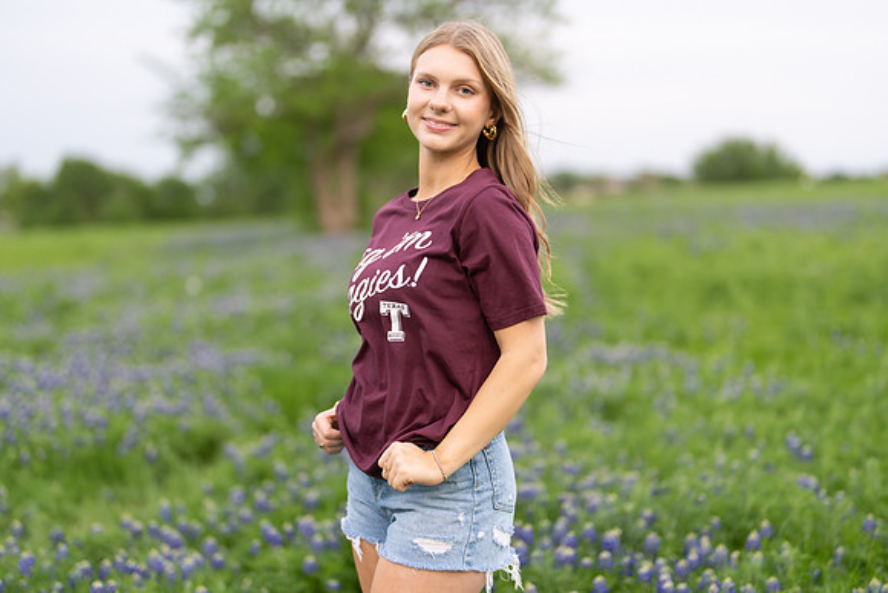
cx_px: 433
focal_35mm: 58
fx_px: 1436
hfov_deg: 34.4
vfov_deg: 23.3
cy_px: 299
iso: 250
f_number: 1.2
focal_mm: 50
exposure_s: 1/800
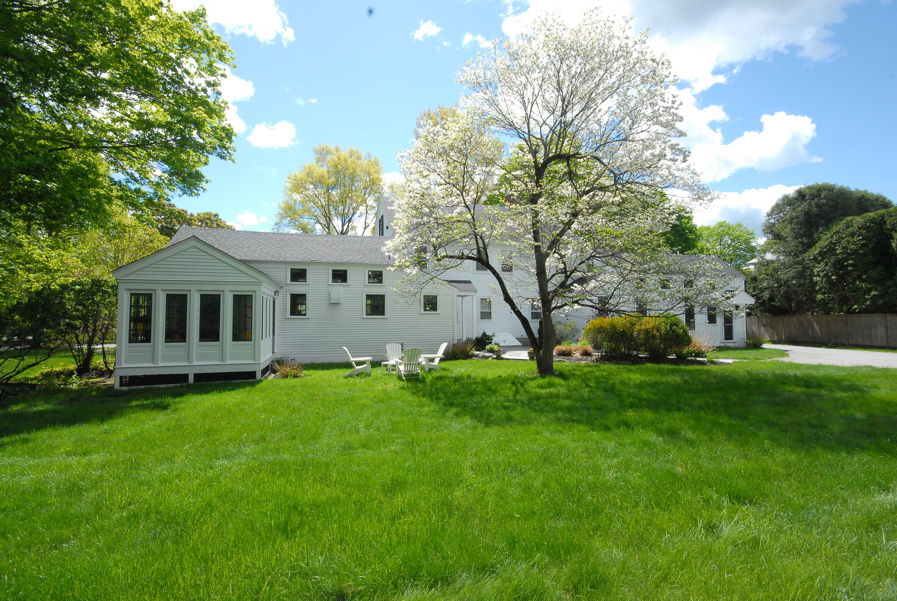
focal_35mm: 16
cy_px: 300
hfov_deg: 94.9
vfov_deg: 72.2
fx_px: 412
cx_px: 448
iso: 400
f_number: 16
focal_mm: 11
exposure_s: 1/100
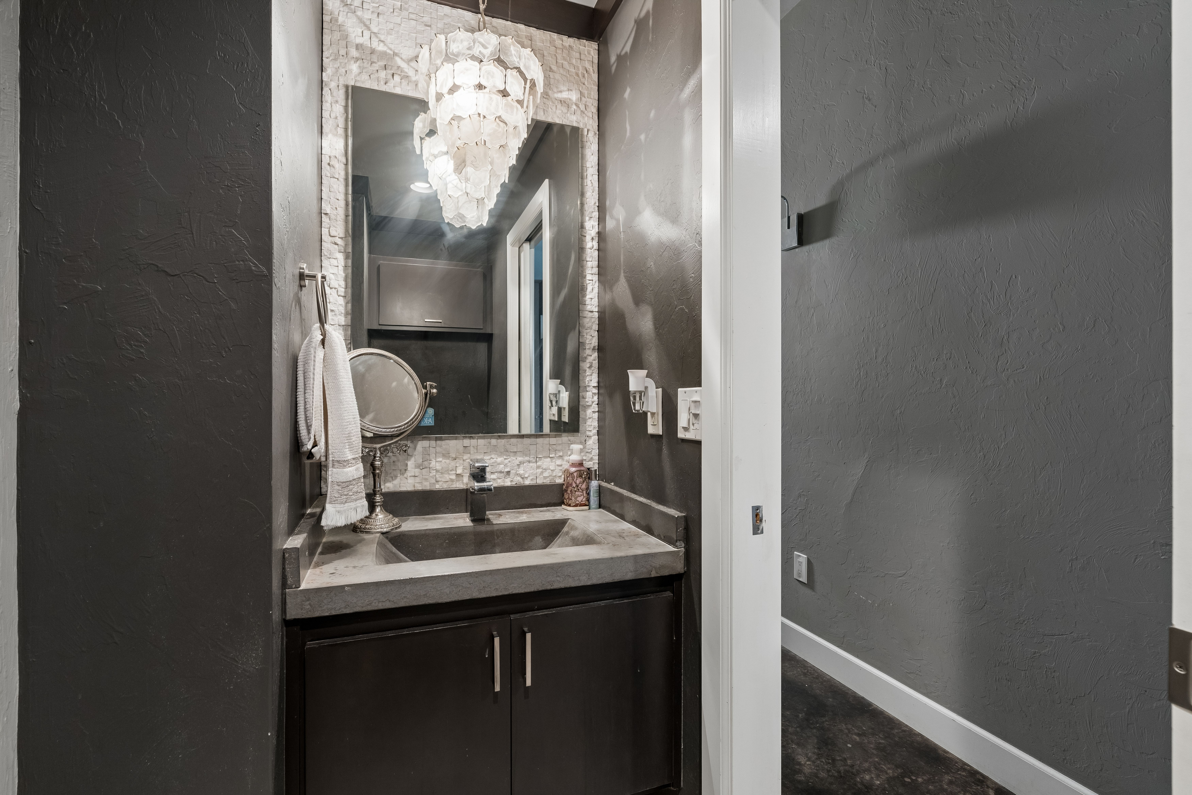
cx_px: 596
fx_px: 530
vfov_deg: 73.7
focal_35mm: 16
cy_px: 398
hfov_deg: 96.7
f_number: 8
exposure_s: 1/13
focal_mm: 16
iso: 800
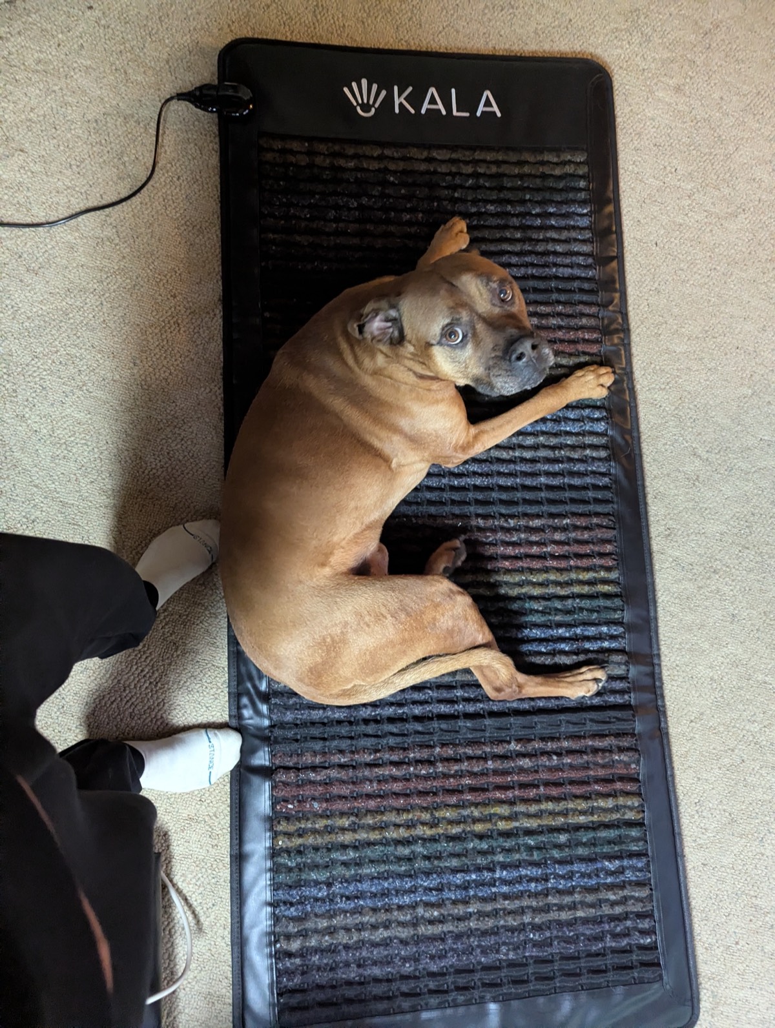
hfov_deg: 57.0
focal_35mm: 24
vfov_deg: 71.5
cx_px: 388
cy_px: 514
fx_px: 714
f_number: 1.85
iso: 1908
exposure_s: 1/58.3
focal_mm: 6.81
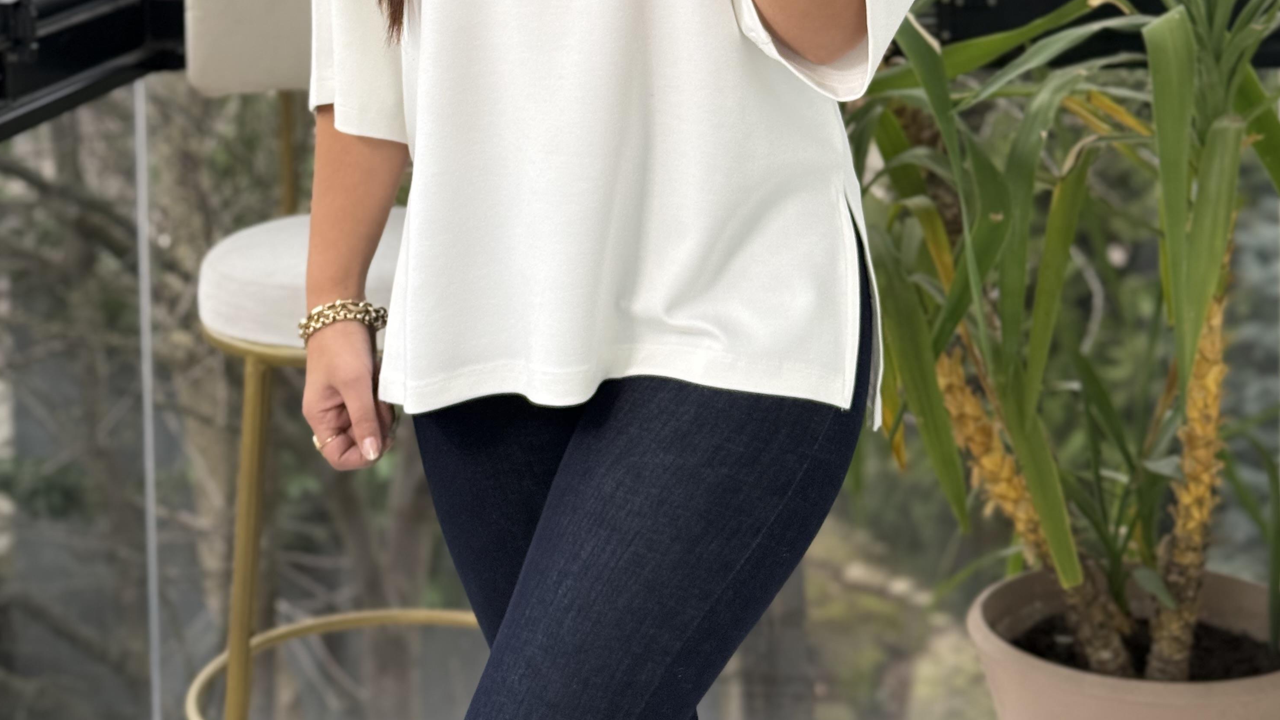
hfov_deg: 29.7
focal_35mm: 71
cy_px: -35
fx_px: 2410
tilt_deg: -18.7
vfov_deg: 16.6
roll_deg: +1.9
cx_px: 649
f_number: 1.78
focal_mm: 6.76
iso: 80
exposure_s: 1/319
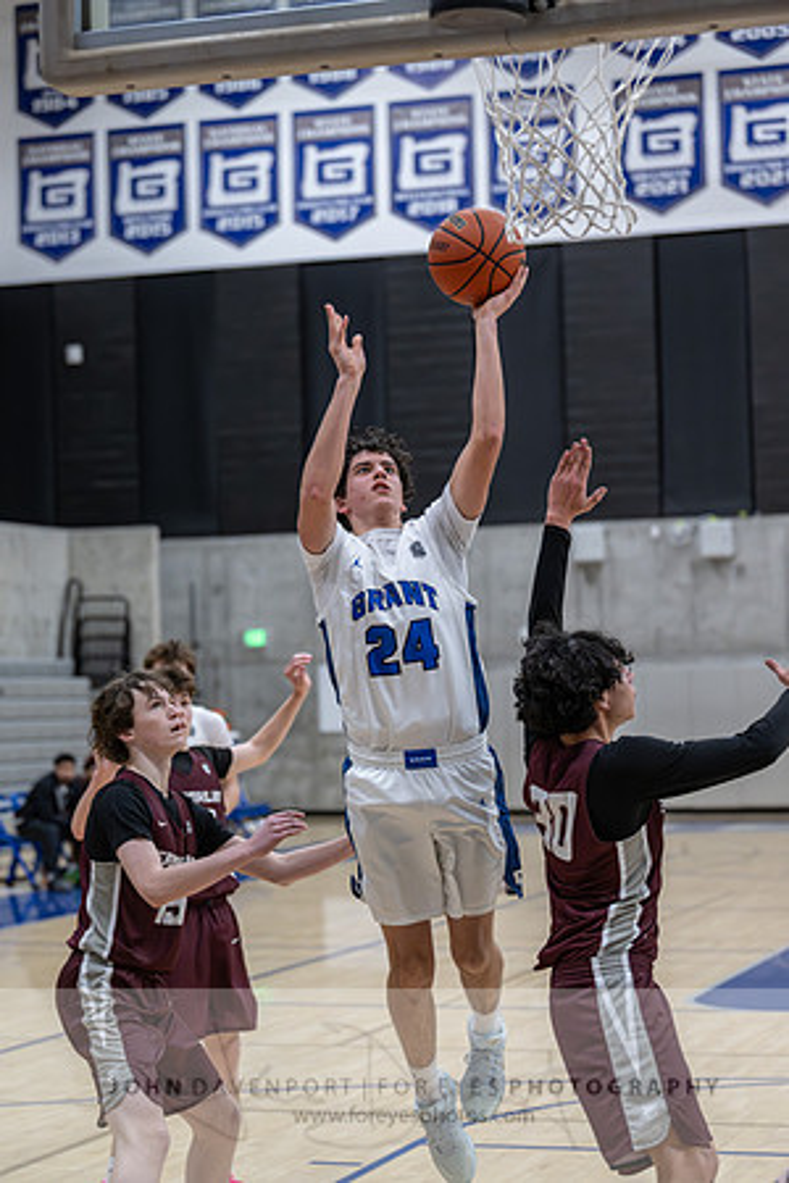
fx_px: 2696
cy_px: 592
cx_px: 394
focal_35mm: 82
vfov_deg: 24.8
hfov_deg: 16.7
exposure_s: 1/1000
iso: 8000
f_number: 2.8
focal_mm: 82
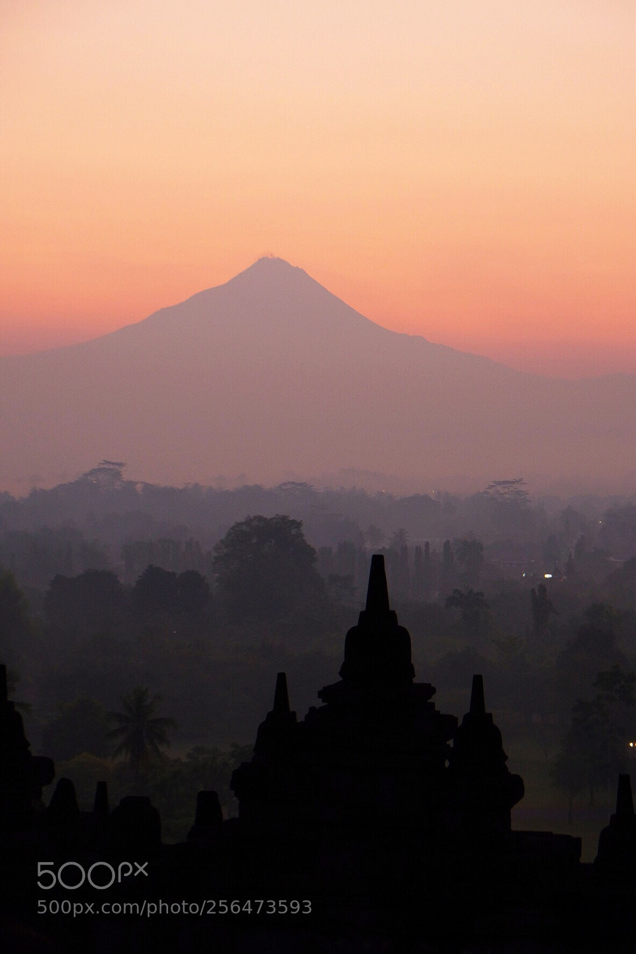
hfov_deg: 17.3
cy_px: 477
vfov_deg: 25.7
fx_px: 2093
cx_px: 318
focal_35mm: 79
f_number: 5.6
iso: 800
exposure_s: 1/30
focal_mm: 52.7
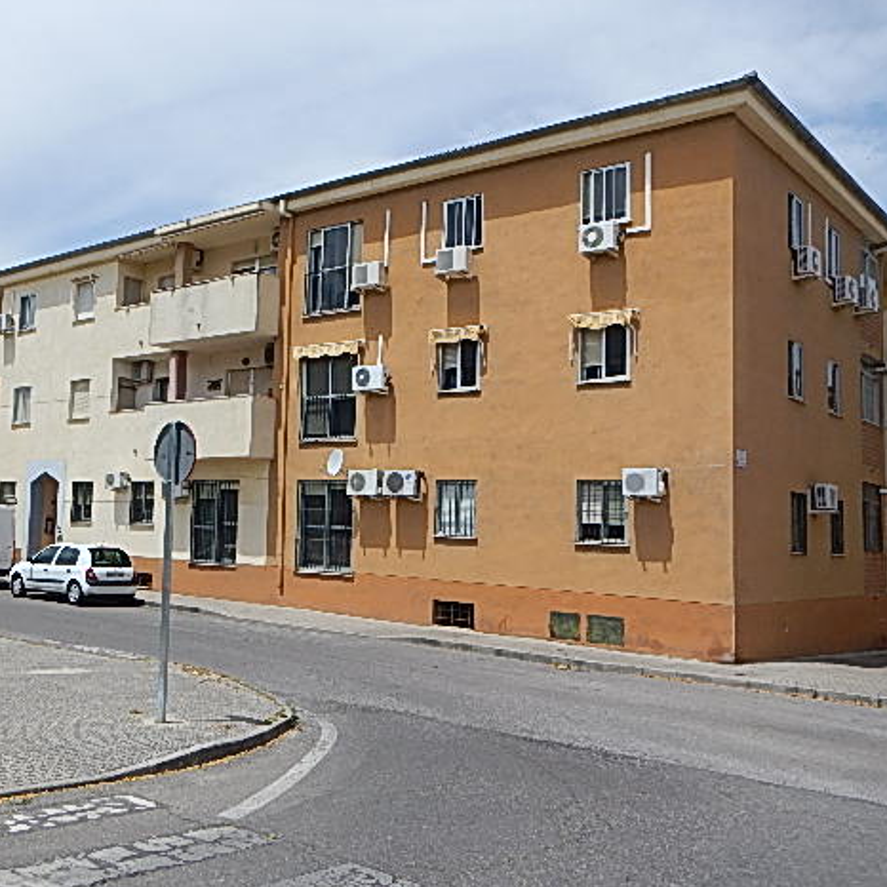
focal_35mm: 34
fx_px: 986
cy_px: 434
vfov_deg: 48.4
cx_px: 286
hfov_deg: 47.5
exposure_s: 1/400
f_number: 7.8
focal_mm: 5
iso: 125
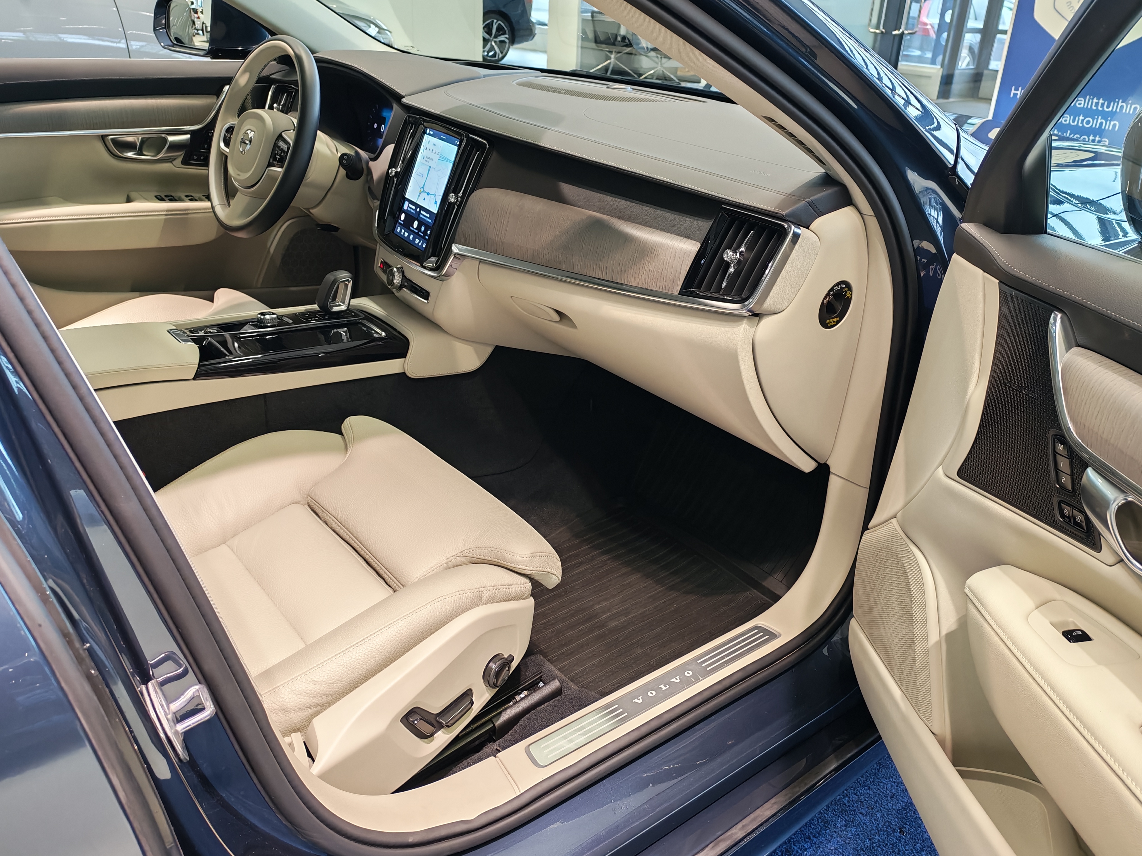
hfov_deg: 61.7
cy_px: 428
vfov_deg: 48.2
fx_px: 957
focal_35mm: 29
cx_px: 571
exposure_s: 1/100
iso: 304
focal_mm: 6.12
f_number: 1.9
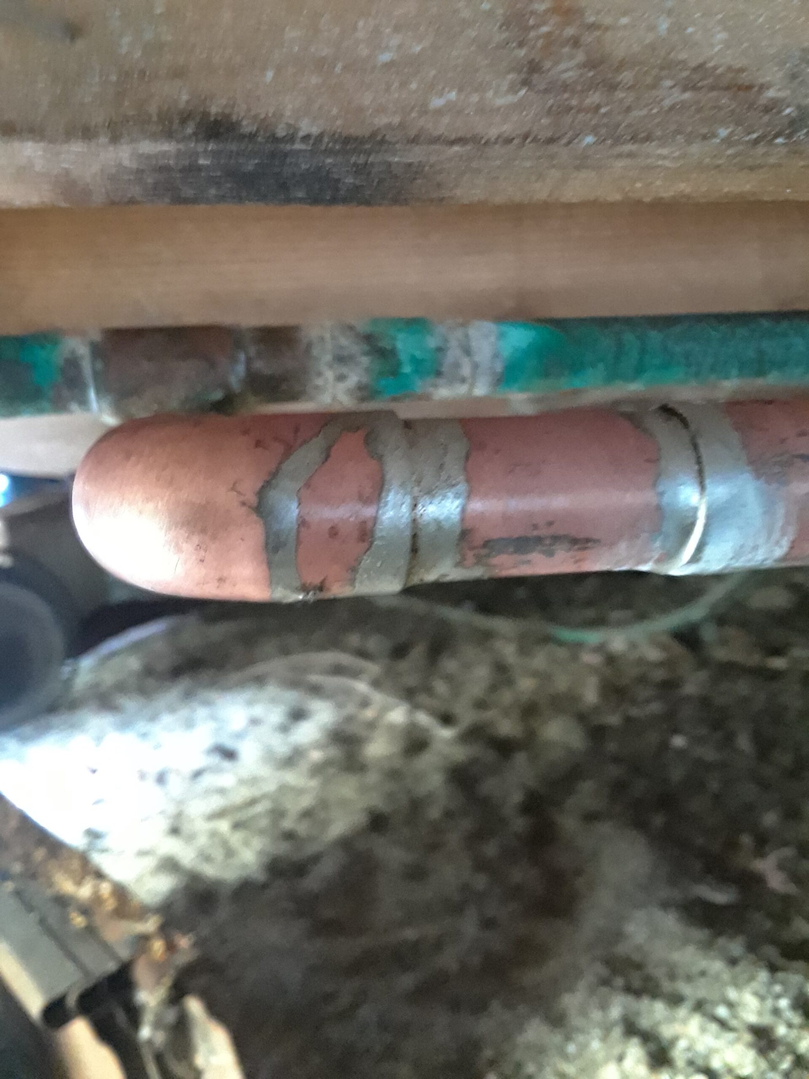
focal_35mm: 30
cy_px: 540
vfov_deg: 60.0
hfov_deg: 46.8
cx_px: 404
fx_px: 935
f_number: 1.9
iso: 400
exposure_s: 1/15
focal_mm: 2.47
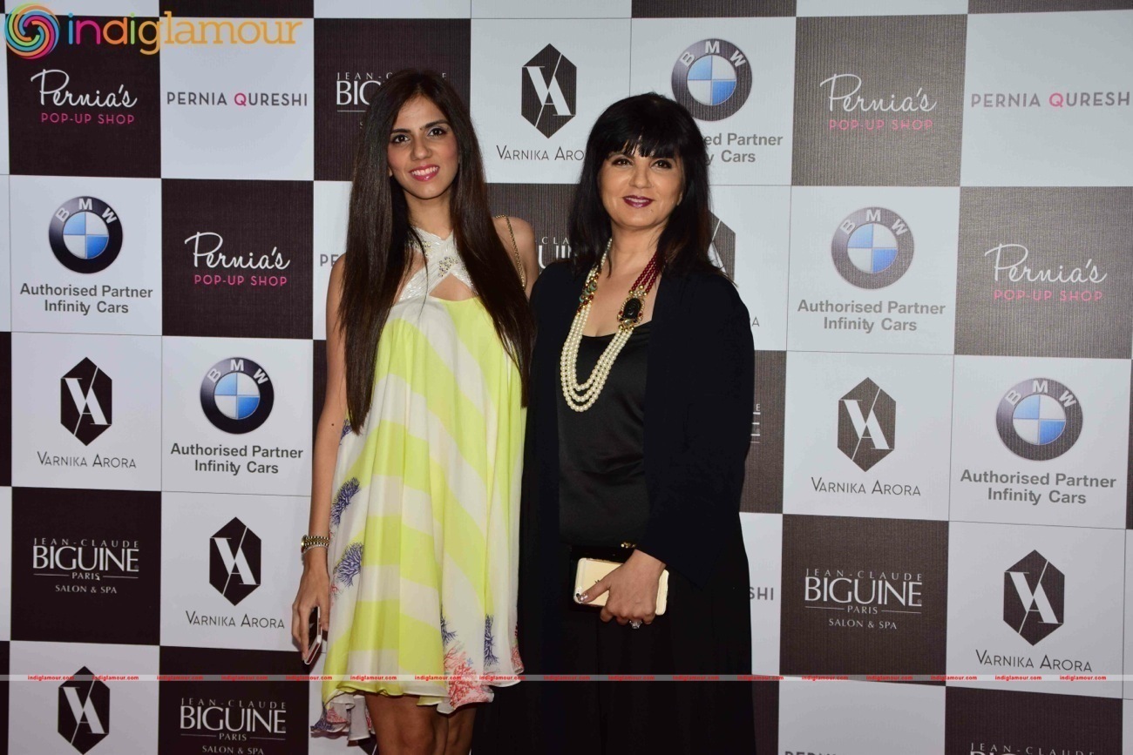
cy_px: 378
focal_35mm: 68
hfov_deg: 29.9
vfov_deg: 20.2
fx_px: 2124
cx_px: 566
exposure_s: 1/160
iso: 400
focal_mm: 45
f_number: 5.6
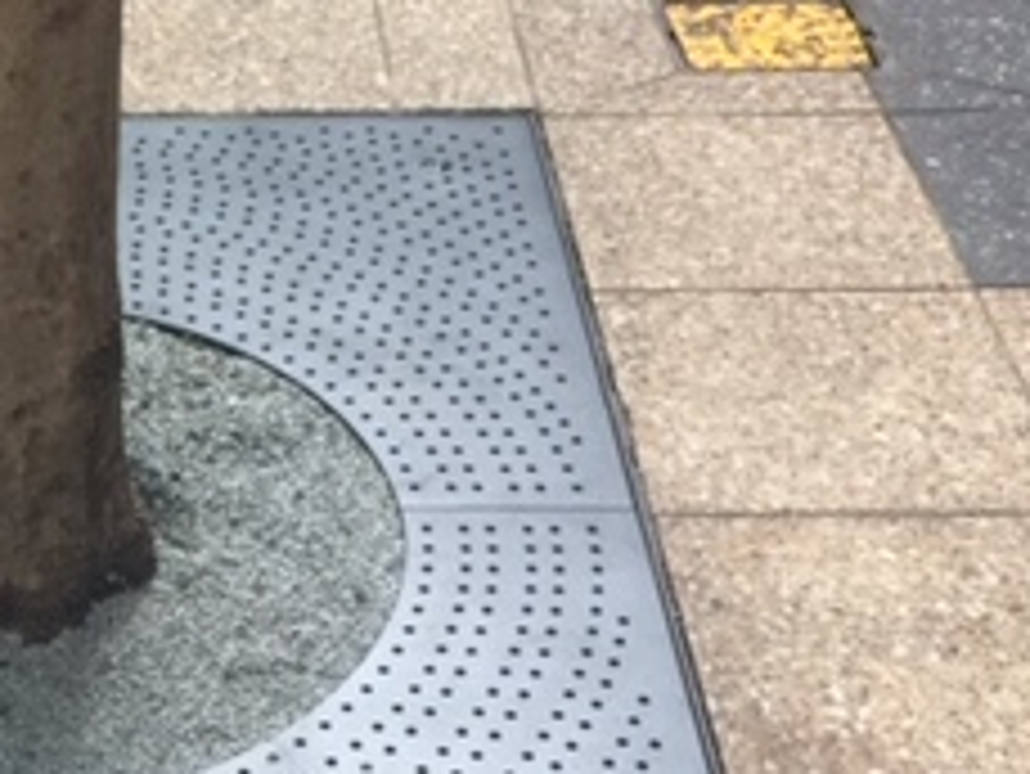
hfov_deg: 23.3
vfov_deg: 17.9
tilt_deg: -41.1
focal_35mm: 81
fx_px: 2411
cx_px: 54
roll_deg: -1.3
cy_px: 711
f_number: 2.2
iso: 50
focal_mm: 4.15
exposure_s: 1/33
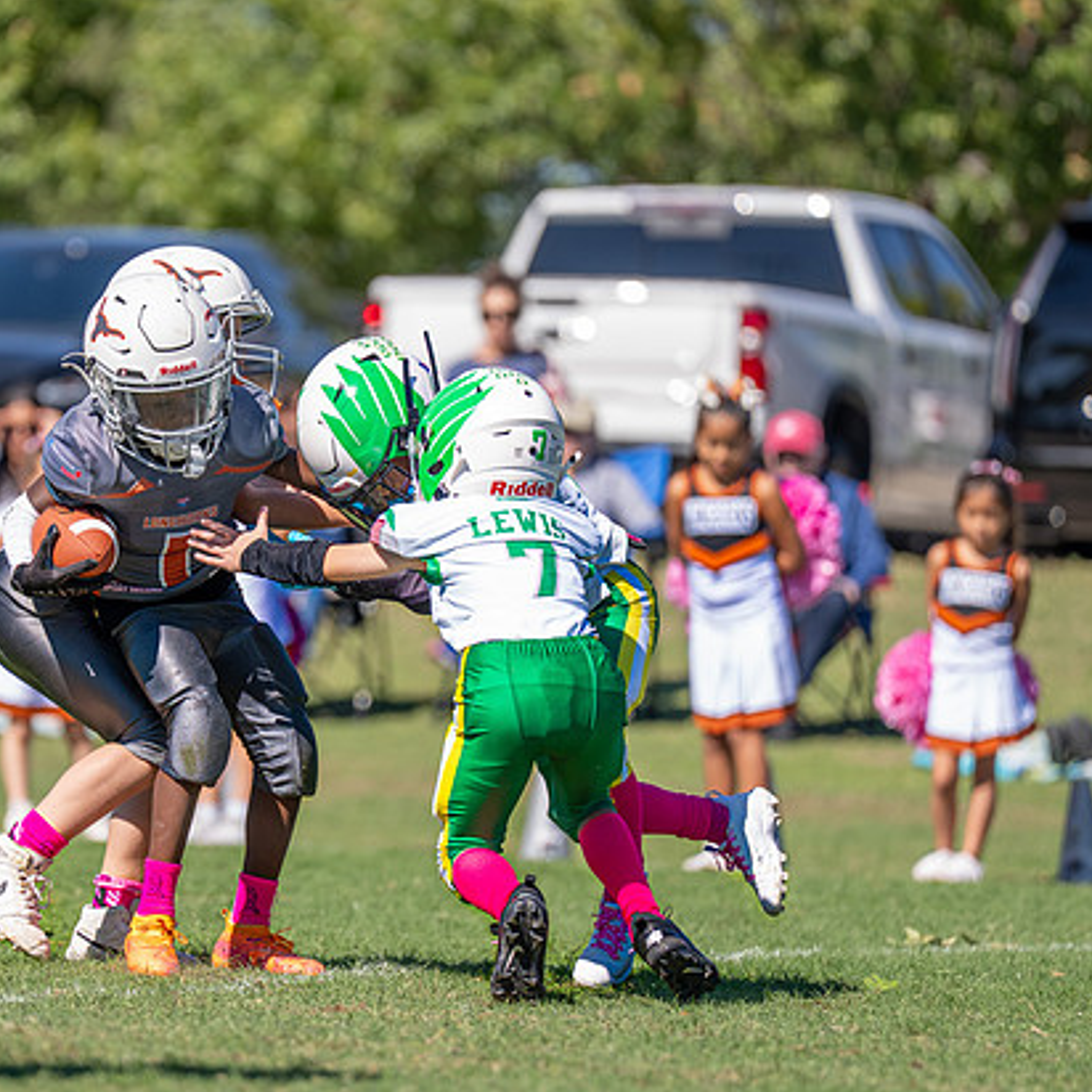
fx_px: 13669
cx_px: 281
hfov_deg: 4.6
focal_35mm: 383
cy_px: 555
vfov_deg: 4.6
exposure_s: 1/2000
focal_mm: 200
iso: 160
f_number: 2.8
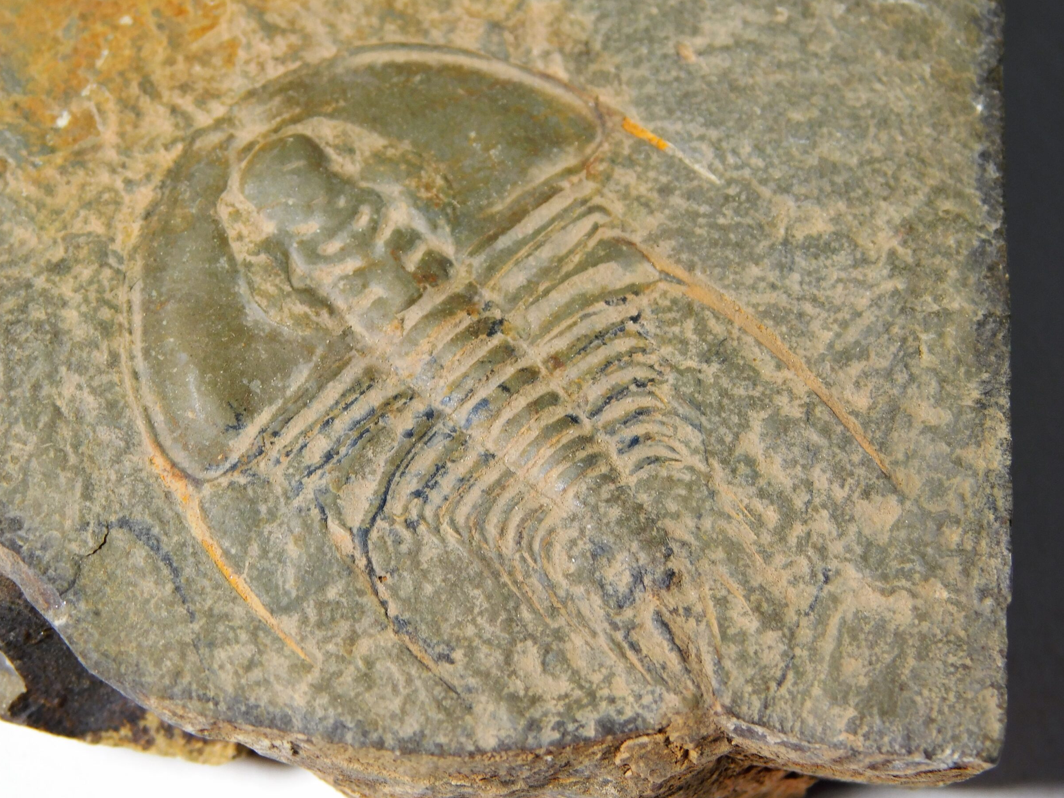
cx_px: 502
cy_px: 393
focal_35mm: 142
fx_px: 4365
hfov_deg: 13.9
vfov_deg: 10.4
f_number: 5
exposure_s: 1/50
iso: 125
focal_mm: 23.7
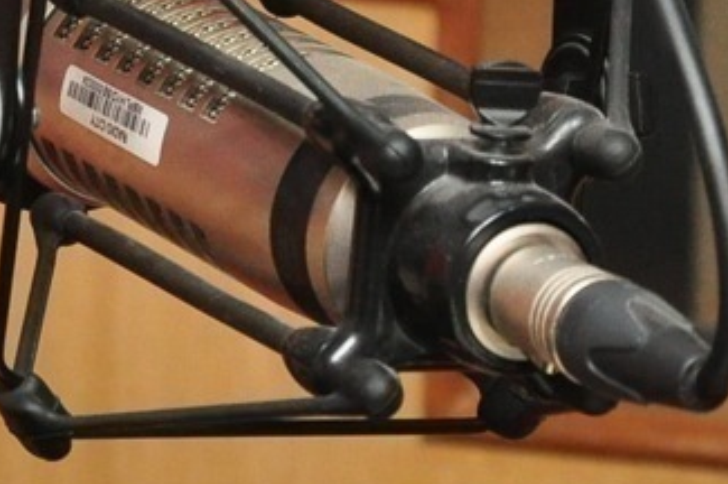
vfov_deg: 3.7
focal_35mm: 365
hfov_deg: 5.6
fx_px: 7374
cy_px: -169
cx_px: -284
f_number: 8
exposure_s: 1/125
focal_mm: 66
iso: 1600
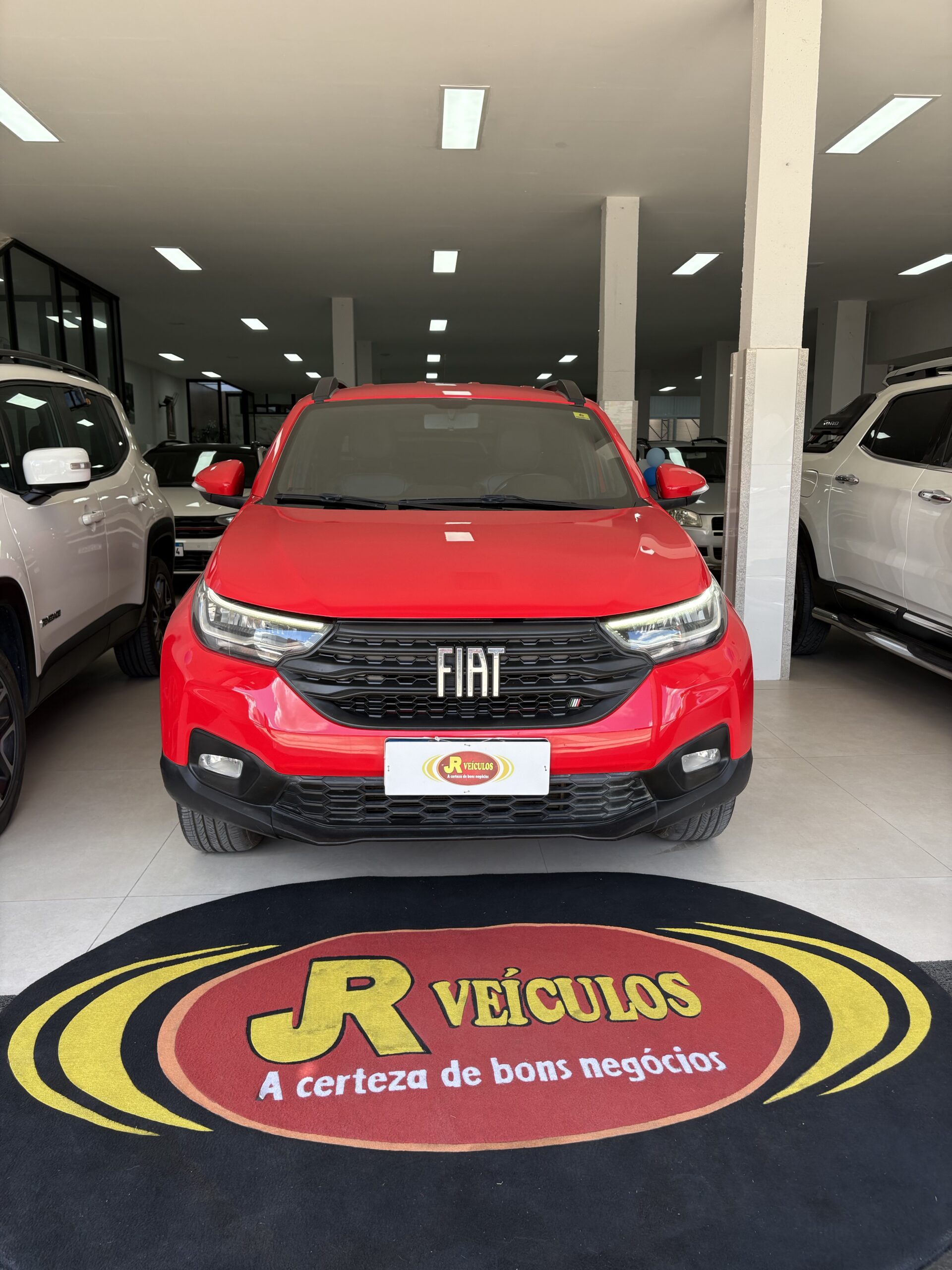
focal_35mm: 26
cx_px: 476
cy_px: 635
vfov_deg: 67.3
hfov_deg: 53.1
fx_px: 953
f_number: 1.6
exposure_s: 1/325
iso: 50
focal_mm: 5.96
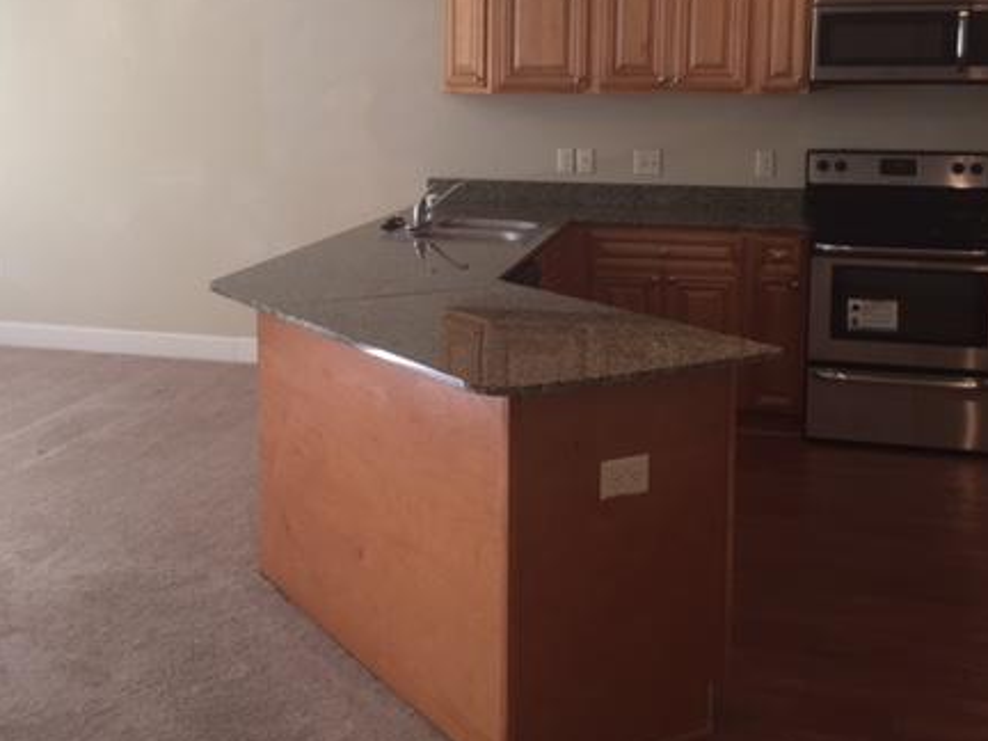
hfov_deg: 43.6
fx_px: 1227
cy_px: 204
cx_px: 396
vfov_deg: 33.1
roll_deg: +0.2
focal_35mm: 43
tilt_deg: -5.5
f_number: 2.2
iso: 40
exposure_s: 1/30
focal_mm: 4.15
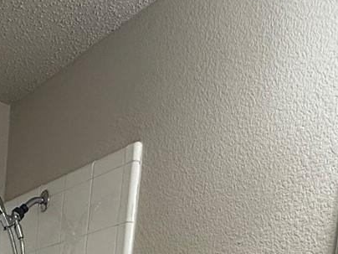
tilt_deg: -9.5
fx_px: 693
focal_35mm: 71
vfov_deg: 15.7
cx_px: 34
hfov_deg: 26.5
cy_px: 529
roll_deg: -4.3
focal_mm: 2.22
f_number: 2.2
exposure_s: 1/120
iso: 125
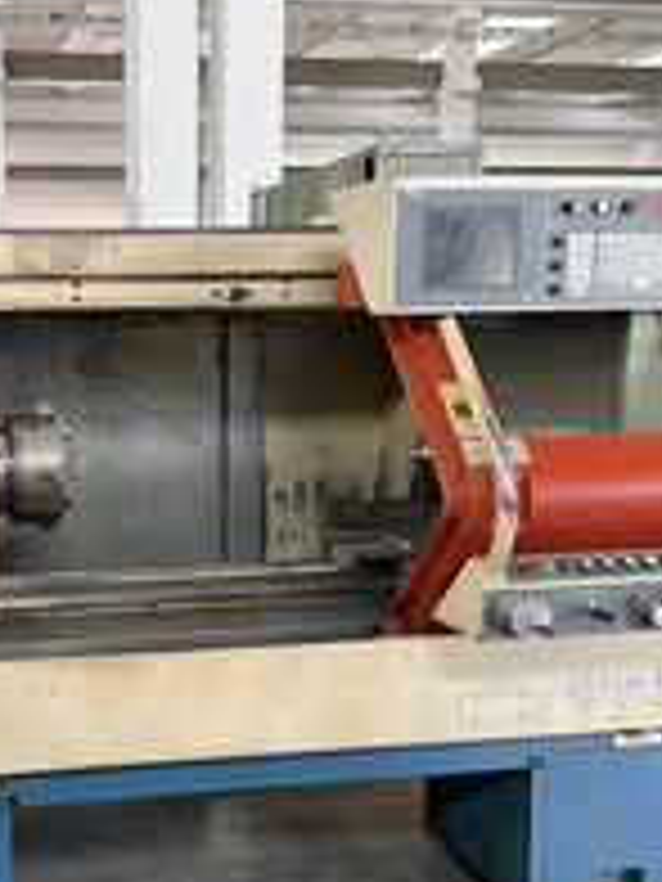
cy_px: 544
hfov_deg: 28.7
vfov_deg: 38.7
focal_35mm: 49
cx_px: 86
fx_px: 1249
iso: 160
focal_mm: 6.86
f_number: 1.78
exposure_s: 1/50
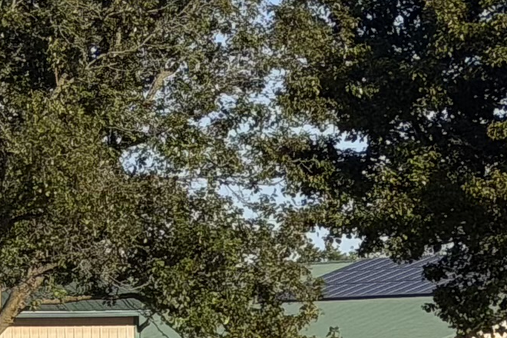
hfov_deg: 6.5
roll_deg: +1.4
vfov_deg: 4.5
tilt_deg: +2.4
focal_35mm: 305
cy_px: 163
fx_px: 4295
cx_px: -622
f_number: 1.78
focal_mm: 6.76
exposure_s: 1/6024
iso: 64
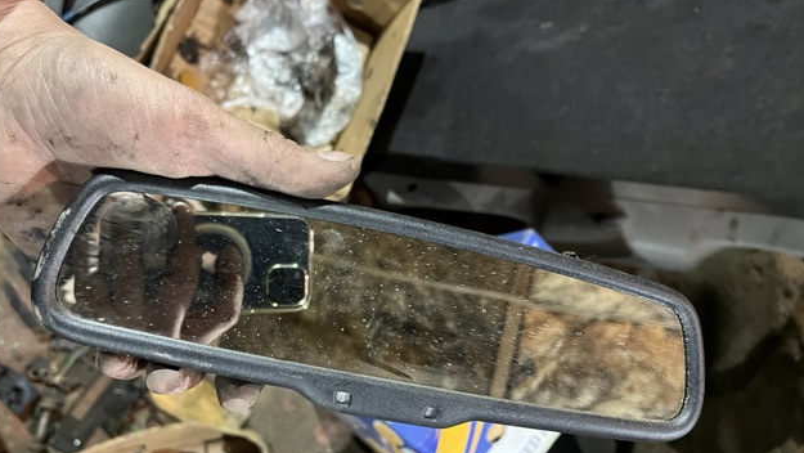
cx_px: 395
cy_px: 254
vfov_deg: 40.2
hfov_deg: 66.0
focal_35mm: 29
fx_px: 618
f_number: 1.6
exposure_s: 1/33
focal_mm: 5.1
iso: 640
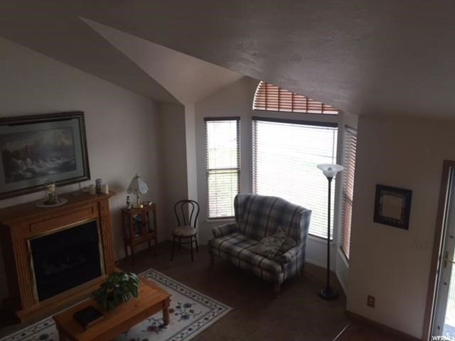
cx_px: 228
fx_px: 381
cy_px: 170
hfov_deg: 61.7
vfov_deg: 48.2
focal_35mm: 29
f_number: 2.2
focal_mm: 4.15
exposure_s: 1/30
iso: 32
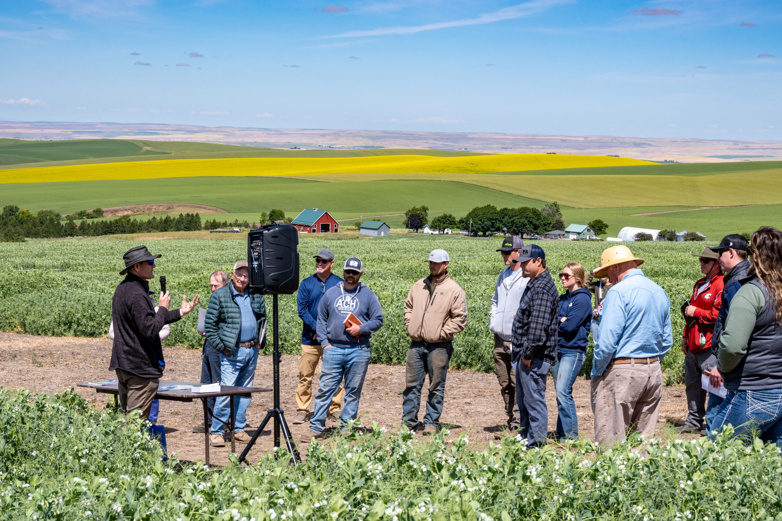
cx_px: 391
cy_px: 260
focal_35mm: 70
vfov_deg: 19.3
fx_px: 1531
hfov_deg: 28.6
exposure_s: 1/320
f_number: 9
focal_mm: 47
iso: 100
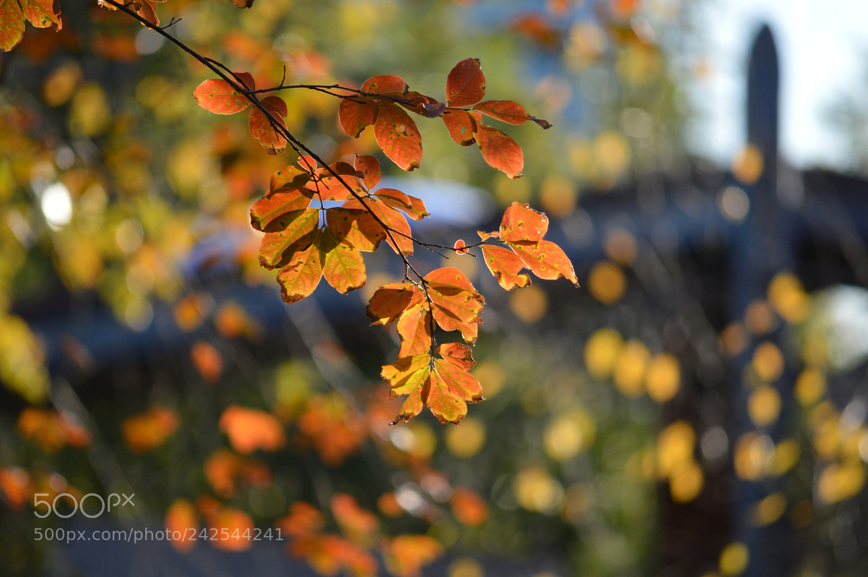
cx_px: 434
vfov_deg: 4.6
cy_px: 288
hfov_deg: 6.9
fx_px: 7227
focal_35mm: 300
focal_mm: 200
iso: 500
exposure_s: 1/500
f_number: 5.6
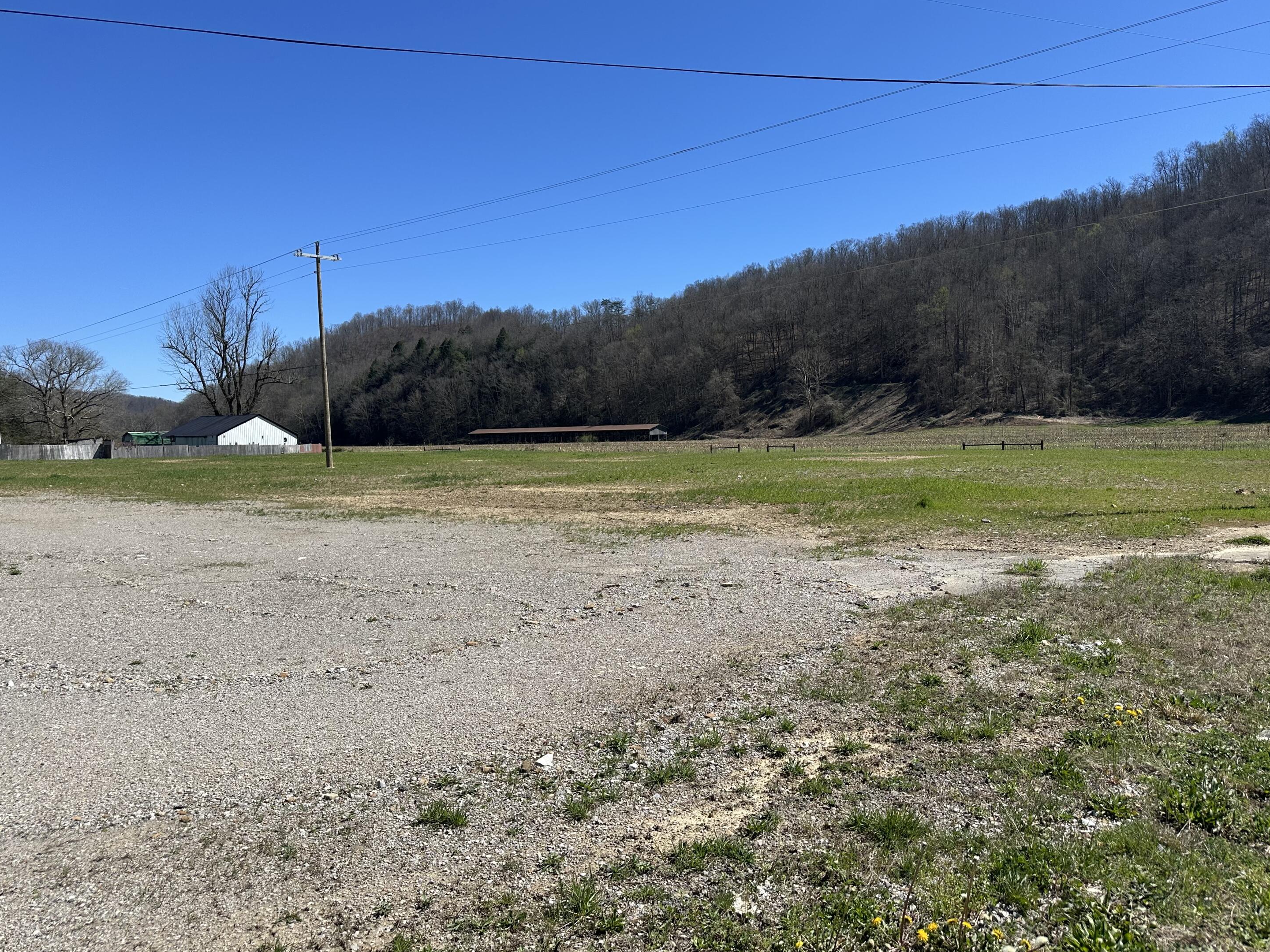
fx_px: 917
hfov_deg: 69.4
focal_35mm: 25
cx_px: 653
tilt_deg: -1.0
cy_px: 460
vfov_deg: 54.9
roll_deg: +1.5
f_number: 1.78
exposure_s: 1/5000
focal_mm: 6.86
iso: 80
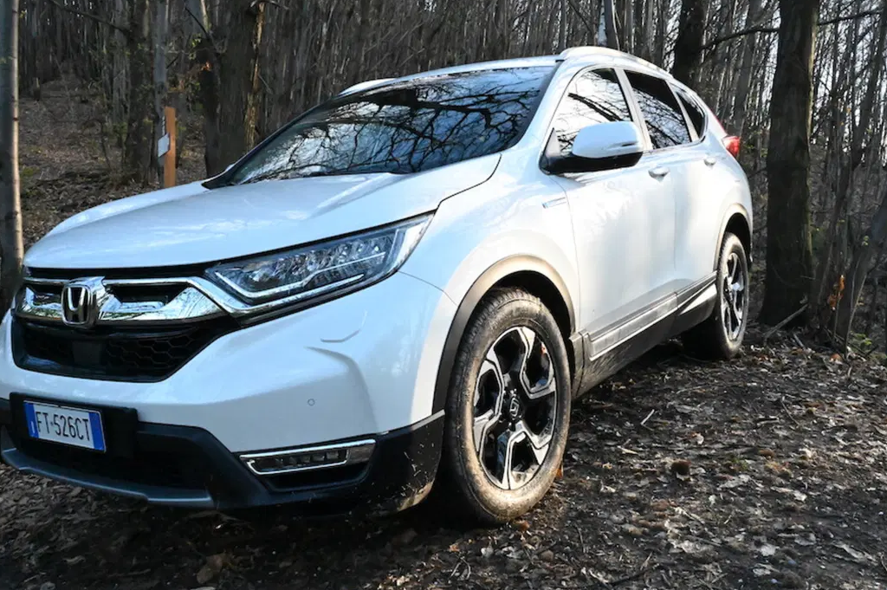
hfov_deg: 55.8
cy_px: 322
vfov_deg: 38.8
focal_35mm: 34
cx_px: 428
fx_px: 837
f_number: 20
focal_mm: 29
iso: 32000
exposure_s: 1/800
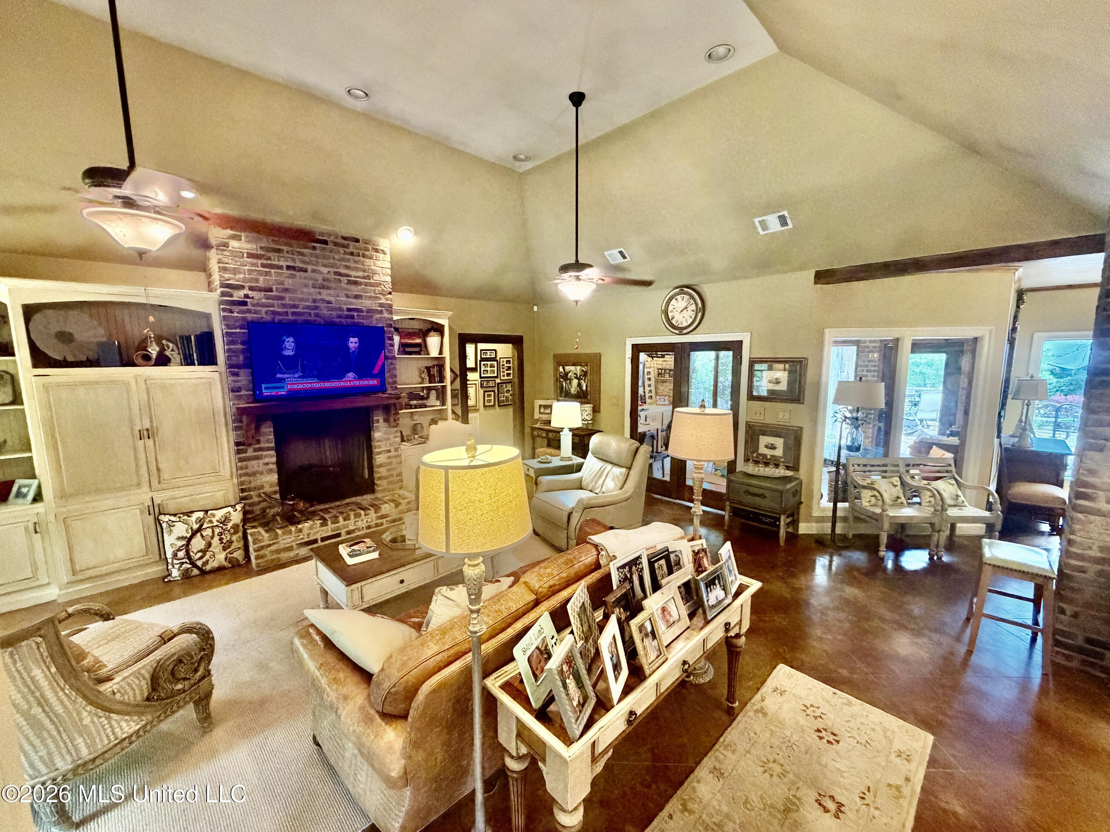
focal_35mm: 14
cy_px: 416
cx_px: 555
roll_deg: +0.6
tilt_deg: -7.5
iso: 500
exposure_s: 1/60
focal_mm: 2.22
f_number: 2.2
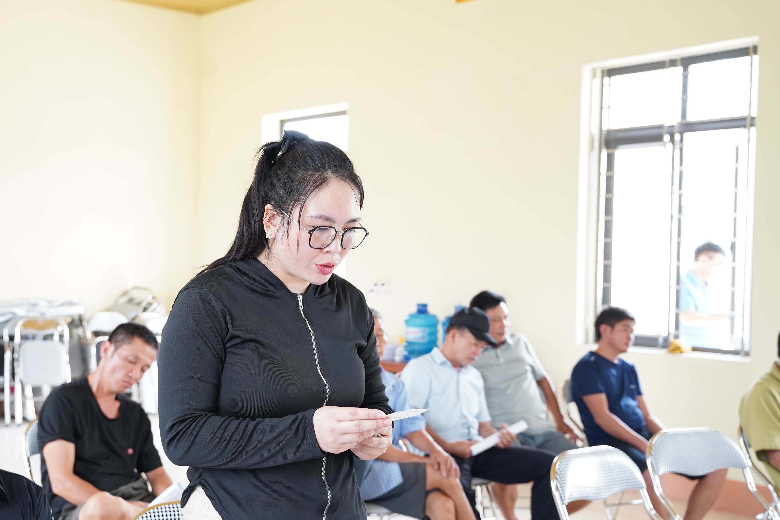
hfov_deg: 40.8
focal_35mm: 48
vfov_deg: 28.0
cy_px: 258
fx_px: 1042
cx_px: 301
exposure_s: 1/100
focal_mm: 38.9
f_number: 4
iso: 1250
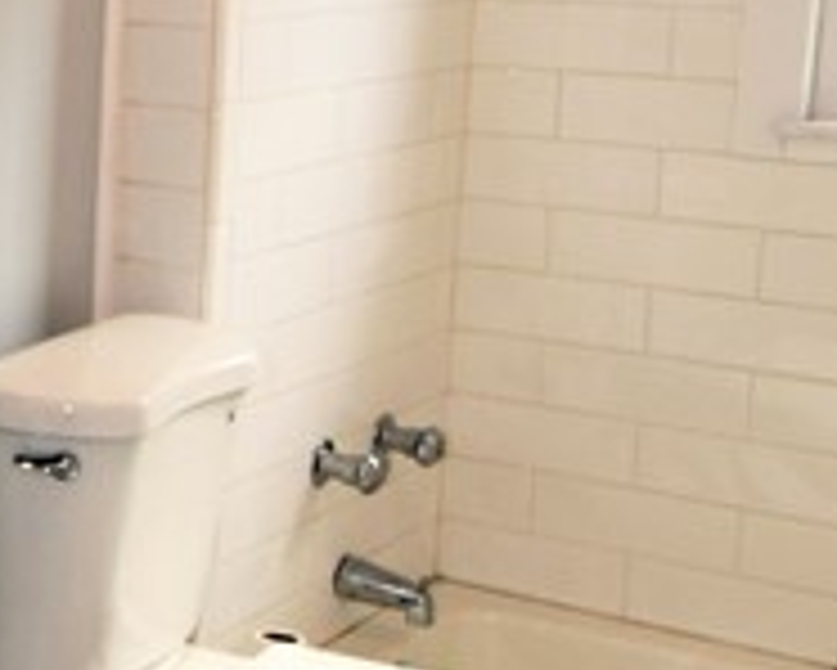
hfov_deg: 21.0
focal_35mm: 82
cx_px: -274
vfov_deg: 18.6
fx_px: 2032
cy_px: 171
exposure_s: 1/200
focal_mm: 10
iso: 160
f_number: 5
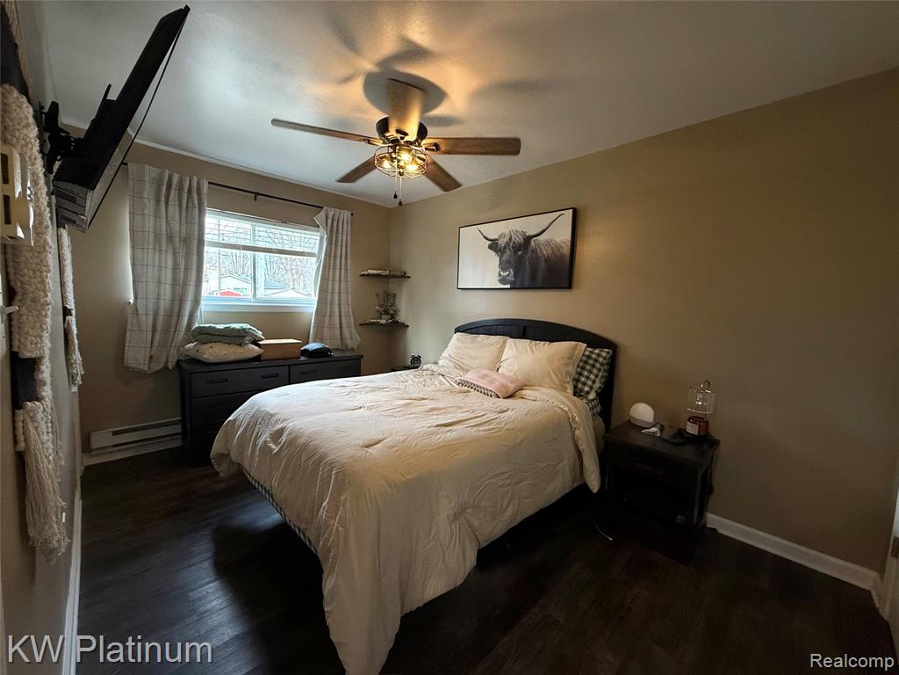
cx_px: 450
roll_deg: -2.0
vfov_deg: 85.7
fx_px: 364
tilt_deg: -4.0
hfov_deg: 102.1
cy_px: 338
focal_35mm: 14
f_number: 2.2
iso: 200
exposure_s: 1/120
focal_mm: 2.22
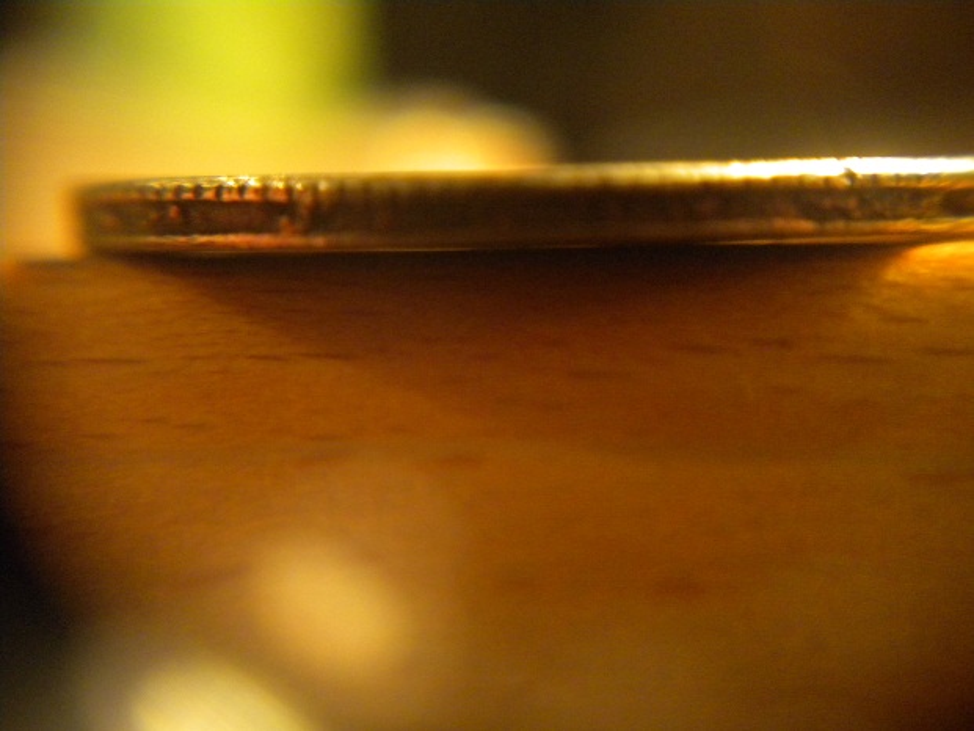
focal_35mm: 35
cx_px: 487
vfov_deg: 40.7
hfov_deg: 52.6
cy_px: 366
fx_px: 985
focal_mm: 6.3
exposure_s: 1/10
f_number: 3.1
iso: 400
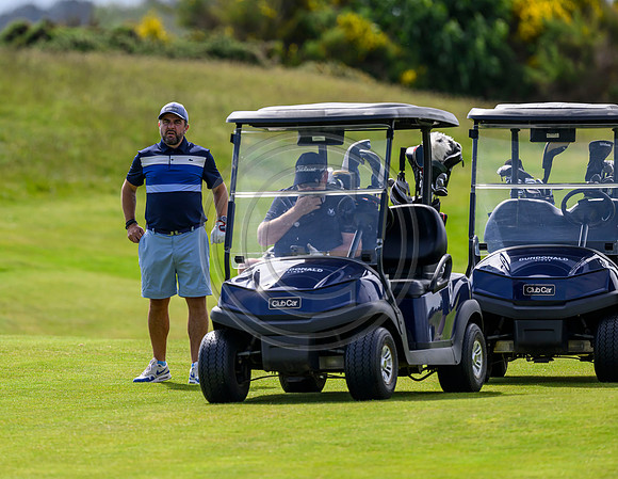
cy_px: 209
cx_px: 214
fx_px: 8977
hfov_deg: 3.9
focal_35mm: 497
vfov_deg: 3.1
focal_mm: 400
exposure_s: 1/4000
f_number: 4
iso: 500
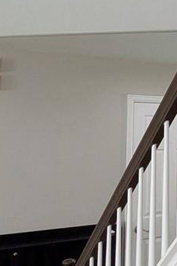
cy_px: 85
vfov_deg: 29.4
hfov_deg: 18.1
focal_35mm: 68
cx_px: 256
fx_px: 502
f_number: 2.2
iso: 256
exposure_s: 1/120
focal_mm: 1.83
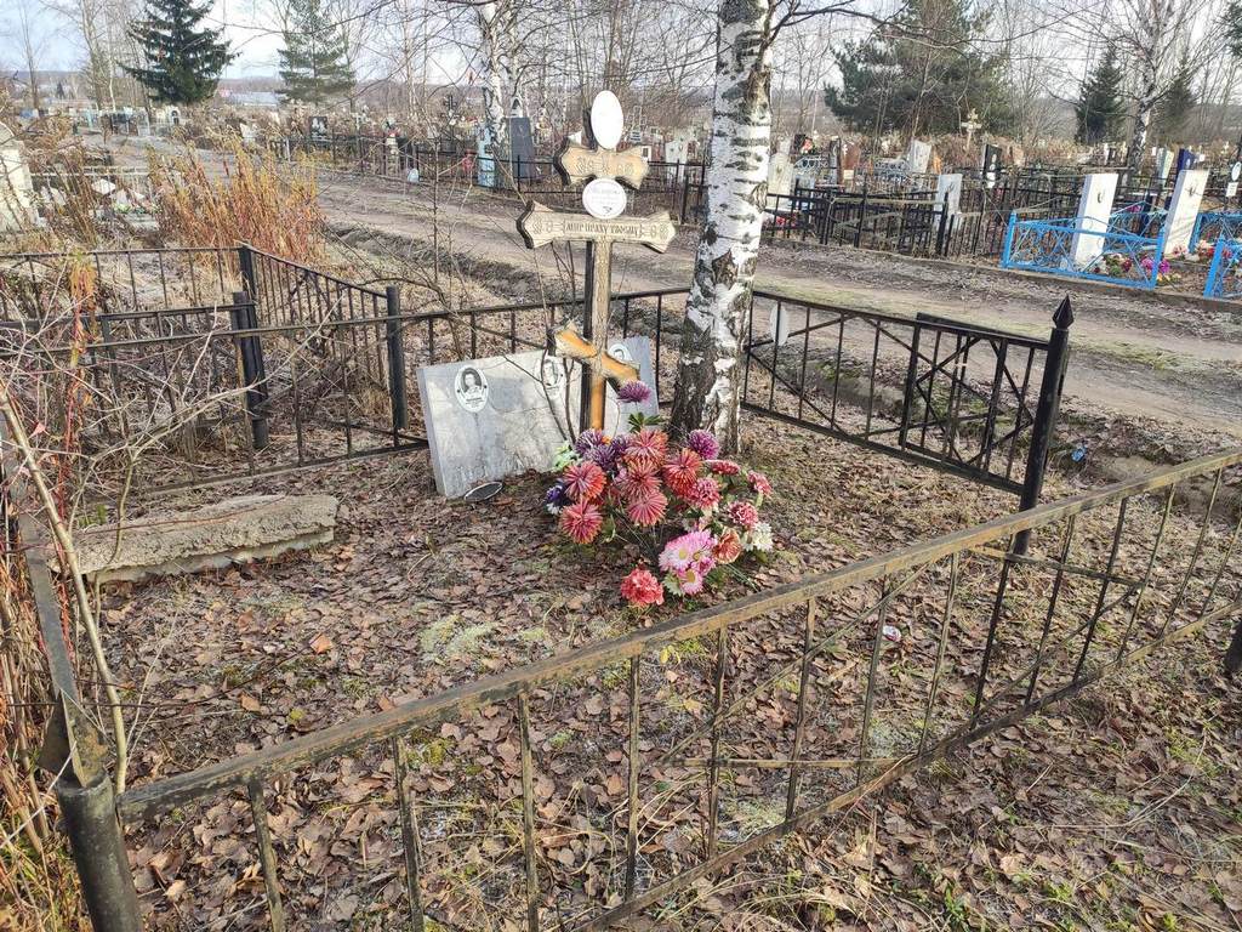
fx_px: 933
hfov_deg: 67.3
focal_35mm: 26
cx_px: 621
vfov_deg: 53.1
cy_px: 466
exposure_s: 1/195
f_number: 1.75
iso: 112
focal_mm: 4.77
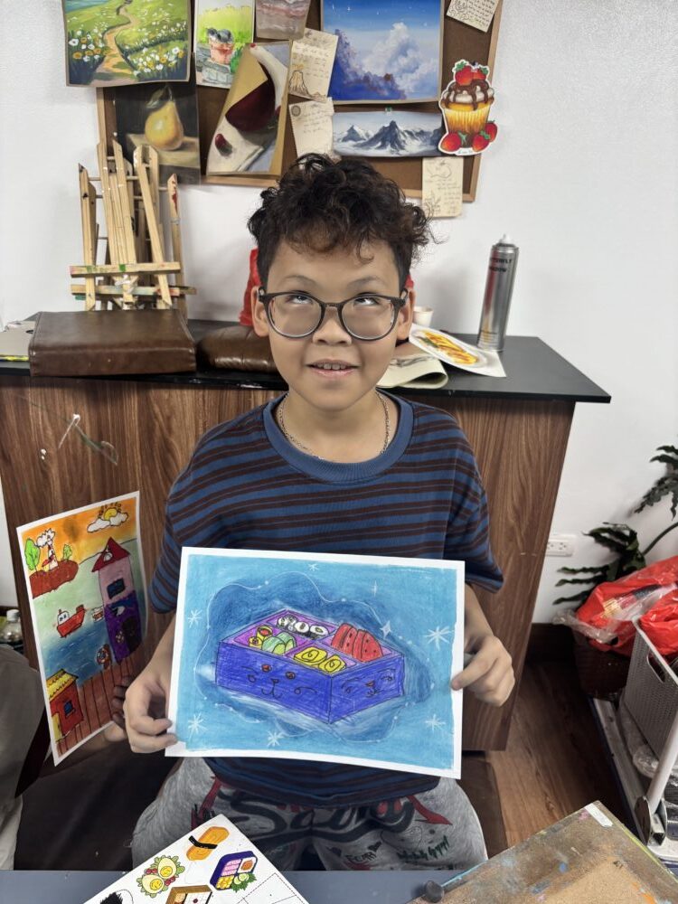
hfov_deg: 53.1
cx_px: 339
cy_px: 452
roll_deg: -3.7
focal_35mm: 26
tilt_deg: -23.1
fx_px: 679
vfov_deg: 67.3
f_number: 1.6
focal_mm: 5.96
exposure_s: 1/100
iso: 125
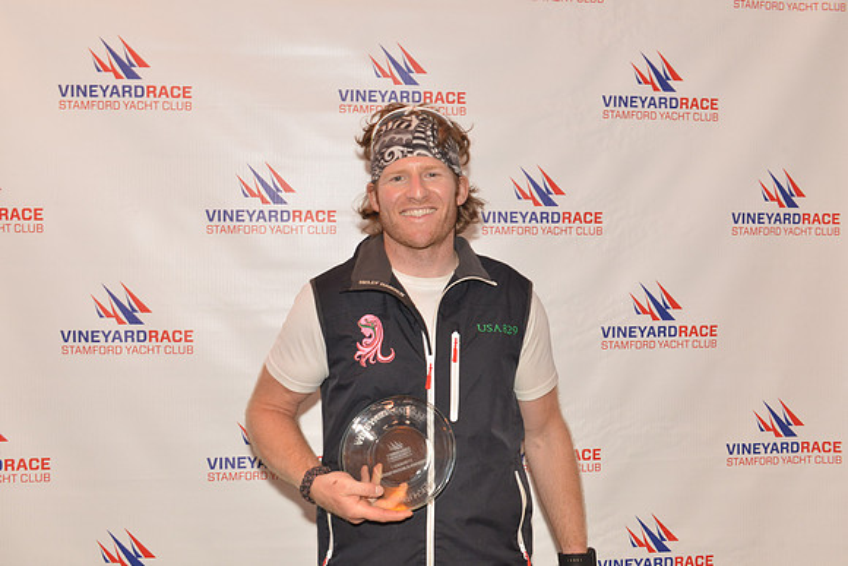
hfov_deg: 50.7
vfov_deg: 35.1
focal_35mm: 38
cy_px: 283
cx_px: 424
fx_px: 895
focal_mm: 38
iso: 2000
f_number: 9
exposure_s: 1/15
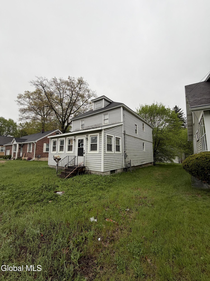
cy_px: 140
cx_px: 105
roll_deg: +1.3
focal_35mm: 14
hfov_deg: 85.7
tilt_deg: +7.4
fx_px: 113
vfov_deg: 102.1
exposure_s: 1/121
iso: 80
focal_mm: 2.22
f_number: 2.2
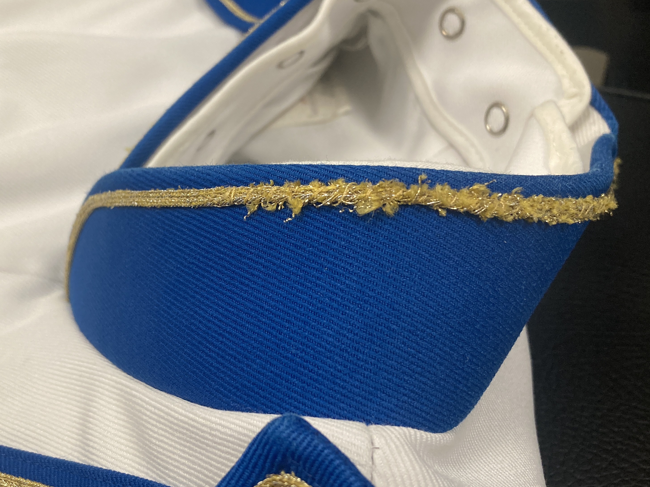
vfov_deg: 36.8
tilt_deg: -39.7
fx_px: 732
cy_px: 242
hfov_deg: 47.7
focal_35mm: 39
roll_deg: +5.8
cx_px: 269
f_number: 1.8
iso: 125
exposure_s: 1/60
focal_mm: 3.99
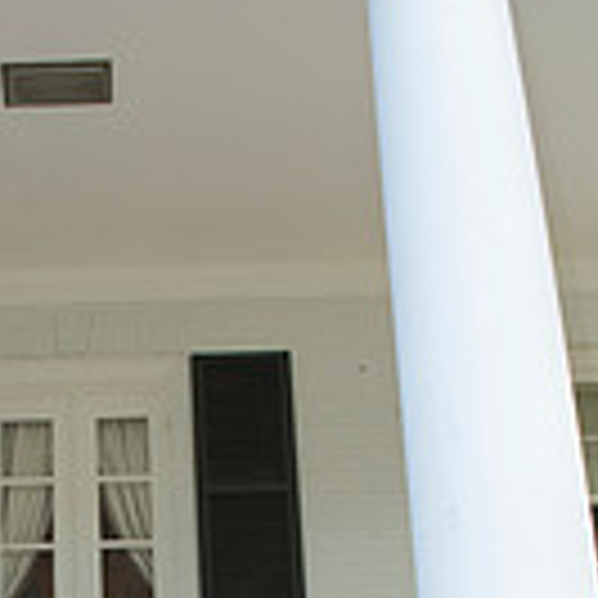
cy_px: 895
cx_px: 97
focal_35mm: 69
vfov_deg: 21.2
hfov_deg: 24.5
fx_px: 1349
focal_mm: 24
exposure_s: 1/200
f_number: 5
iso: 400
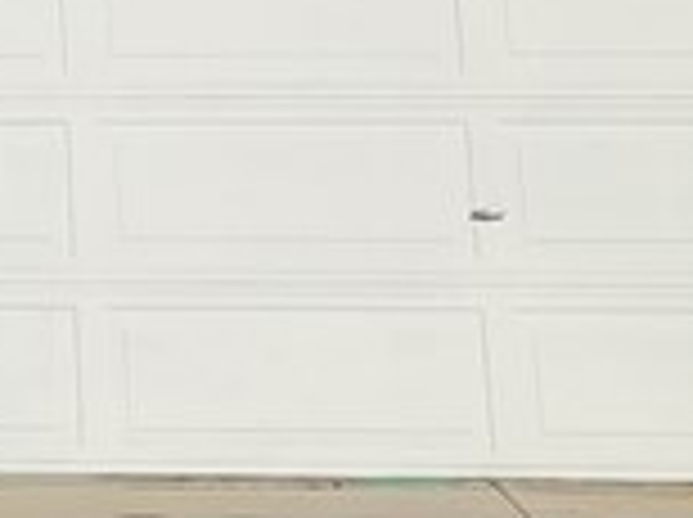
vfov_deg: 8.4
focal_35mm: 160
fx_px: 3198
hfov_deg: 11.9
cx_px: -320
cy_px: -752
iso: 16
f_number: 1.8
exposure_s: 1/1484
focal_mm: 6.7
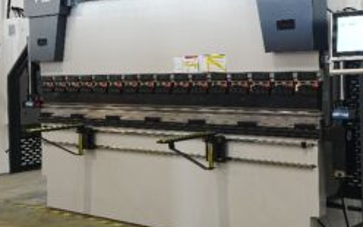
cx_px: 214
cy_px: 67
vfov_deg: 20.5
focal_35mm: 63
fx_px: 623
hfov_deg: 32.4
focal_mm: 32
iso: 800
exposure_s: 1/40
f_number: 4
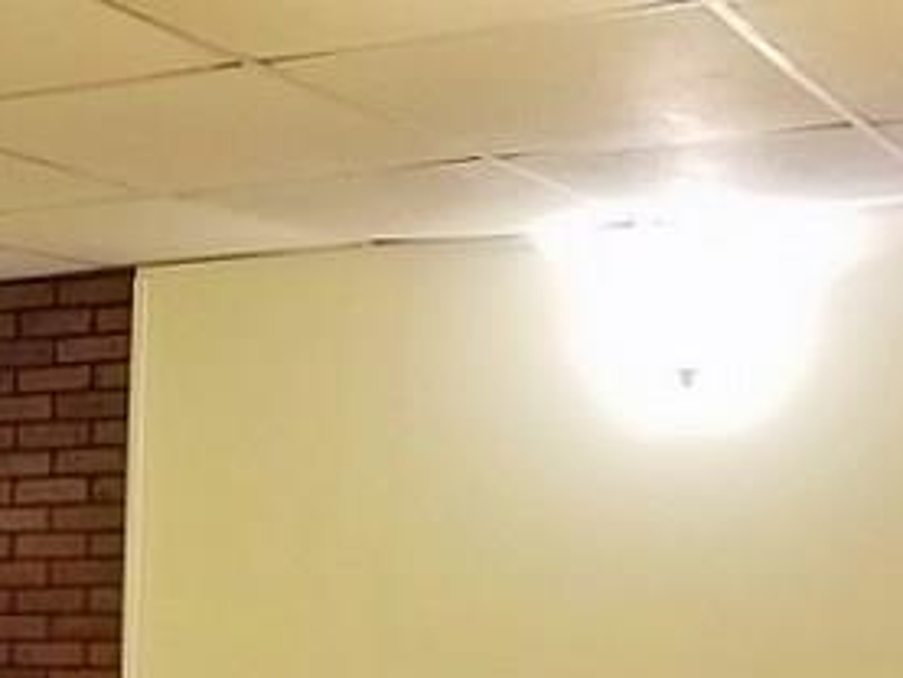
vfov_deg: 14.7
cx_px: -342
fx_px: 2505
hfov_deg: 18.6
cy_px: 887
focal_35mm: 96
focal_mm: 4.2
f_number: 1.7
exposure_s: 1/24
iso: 200
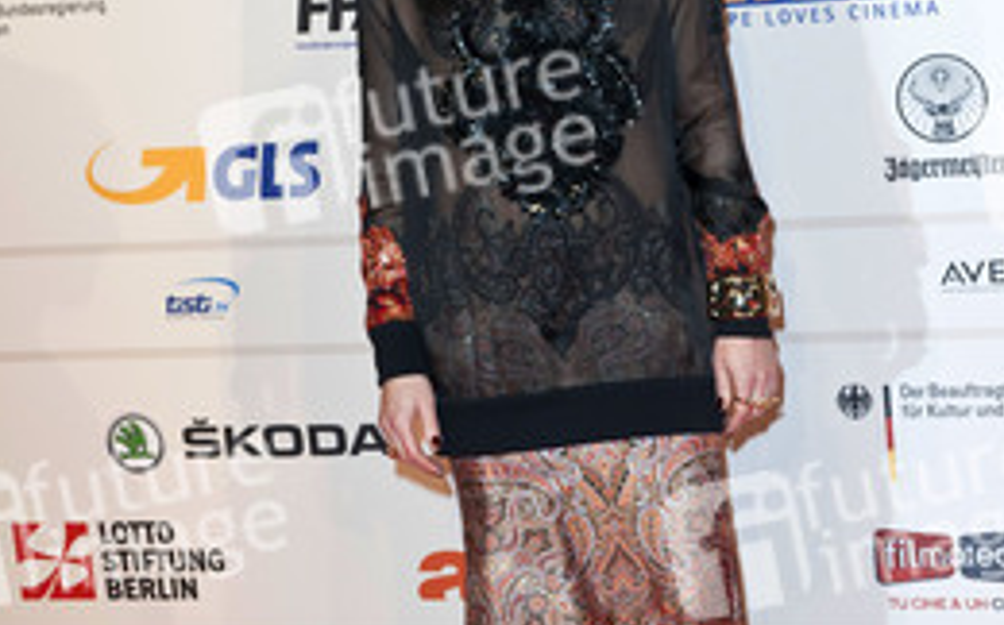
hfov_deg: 23.6
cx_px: 512
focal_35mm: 88
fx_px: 2406
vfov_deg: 14.8
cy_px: 336
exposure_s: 1/250
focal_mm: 56
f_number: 5.6
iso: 800
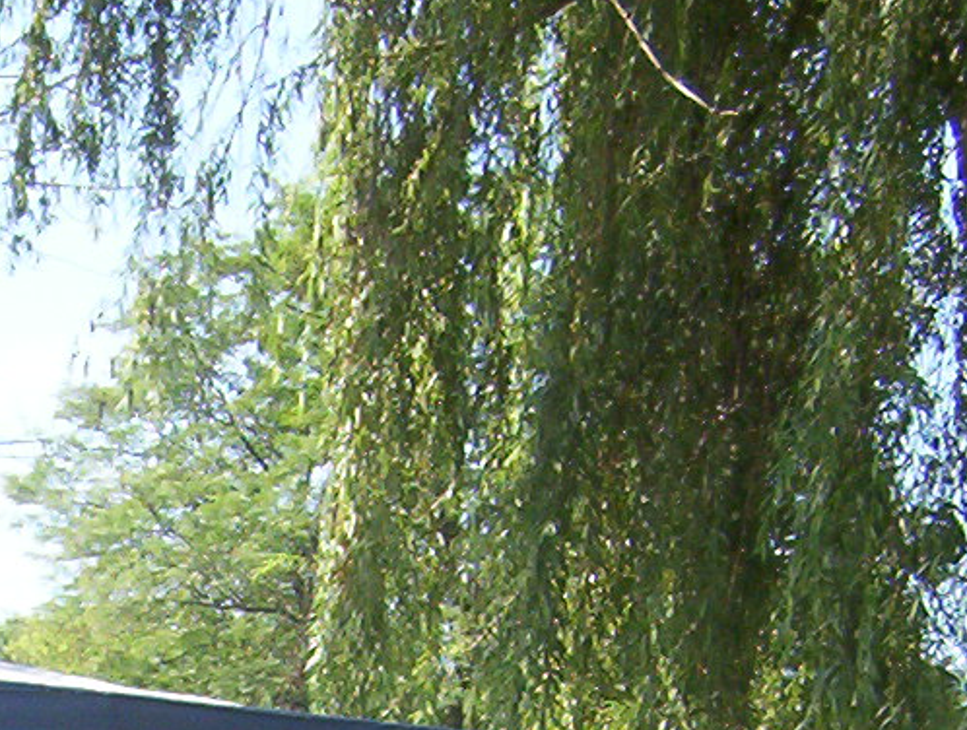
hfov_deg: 16.0
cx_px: -171
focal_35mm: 118
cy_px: 1048
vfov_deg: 12.1
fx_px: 3304
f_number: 2.76
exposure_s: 1/759
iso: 100
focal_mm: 5.54
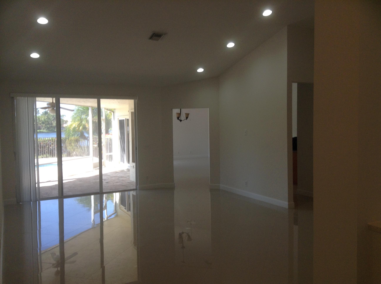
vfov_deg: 42.8
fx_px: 363
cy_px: 142
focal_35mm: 33
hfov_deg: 55.4
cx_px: 190
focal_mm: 3.3
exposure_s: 1/60
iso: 32
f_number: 2.4
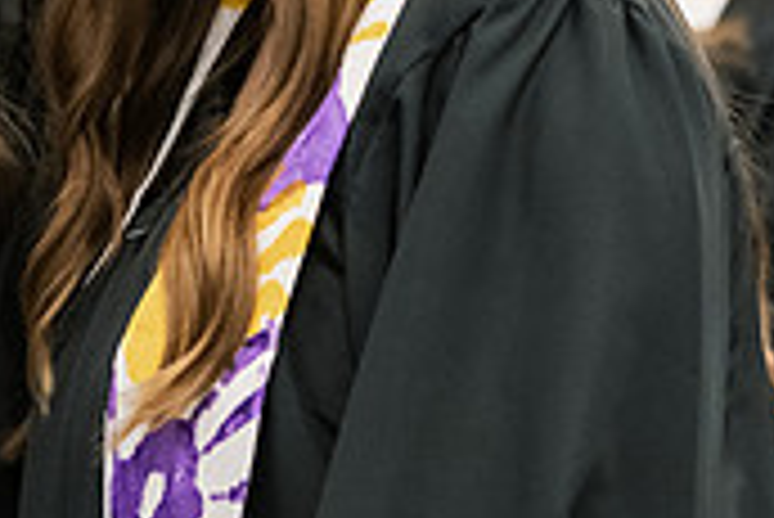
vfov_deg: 3.4
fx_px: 8693
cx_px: 94
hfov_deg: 5.1
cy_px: -146
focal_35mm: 404
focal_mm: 120
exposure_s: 1/200
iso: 4000
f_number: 3.5
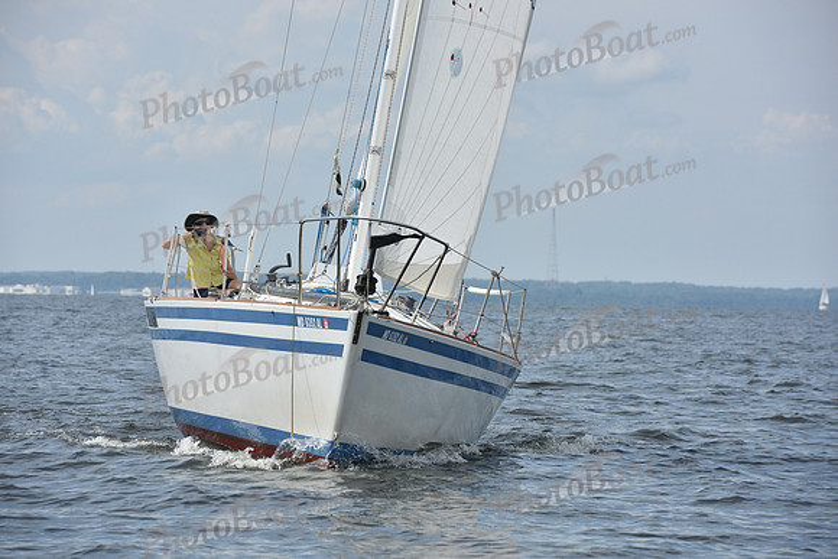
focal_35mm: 200
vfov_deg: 6.9
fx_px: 4656
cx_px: 419
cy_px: 280
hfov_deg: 10.3
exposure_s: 1/1250
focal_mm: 200
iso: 320
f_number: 9
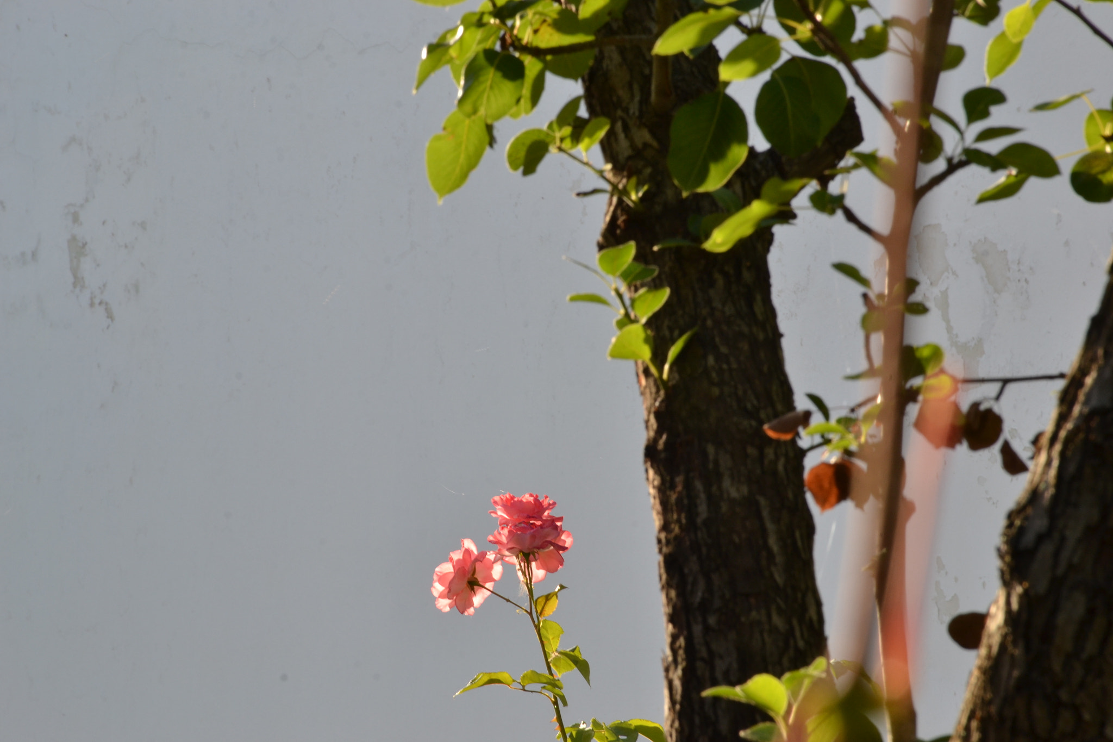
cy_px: 371
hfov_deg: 9.8
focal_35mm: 210
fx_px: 6492
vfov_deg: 6.5
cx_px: 556
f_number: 22
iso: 200
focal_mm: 140
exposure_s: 1/25
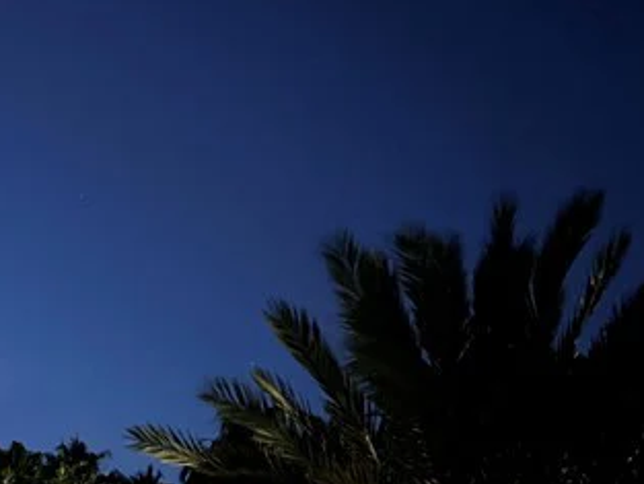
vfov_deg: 16.2
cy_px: 671
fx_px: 1582
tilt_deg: +5.7
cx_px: -282
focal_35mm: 85
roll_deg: -0.4
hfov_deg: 20.2
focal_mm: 5.96
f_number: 1.6
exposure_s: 1/5
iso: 800
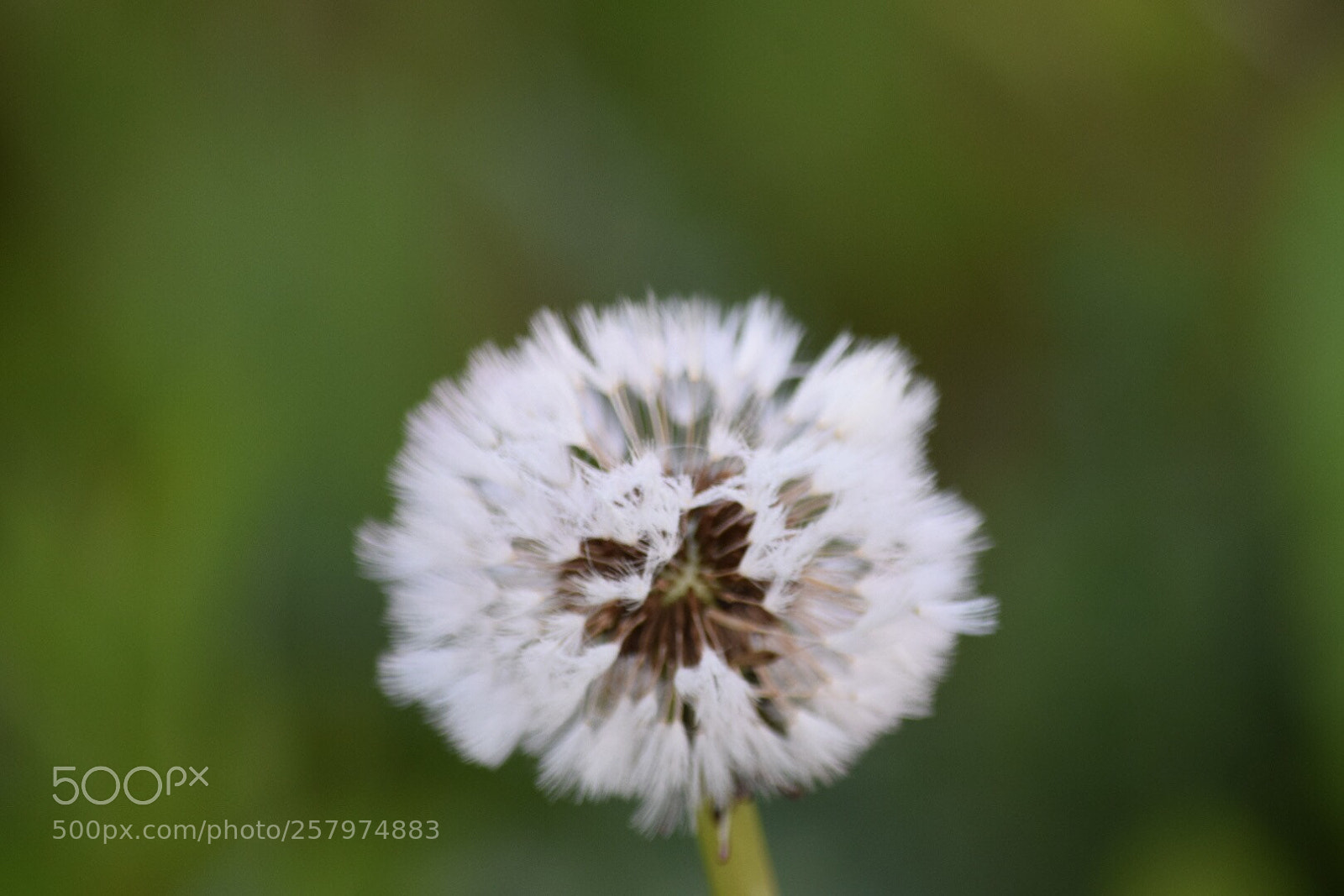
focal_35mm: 390
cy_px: 448
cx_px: 672
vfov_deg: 3.5
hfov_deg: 5.3
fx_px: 14560
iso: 400
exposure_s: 1/160
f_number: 8
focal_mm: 260
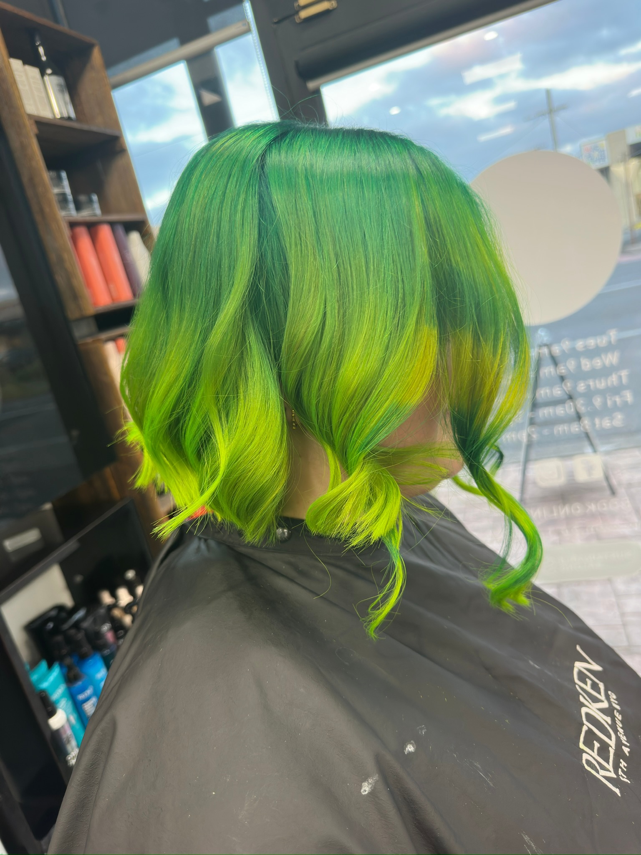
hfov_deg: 56.8
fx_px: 593
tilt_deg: -13.4
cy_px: 428
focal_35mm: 24
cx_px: 320
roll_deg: +14.3
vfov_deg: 71.6
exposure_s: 1/50
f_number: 1.78
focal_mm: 6.86
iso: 200
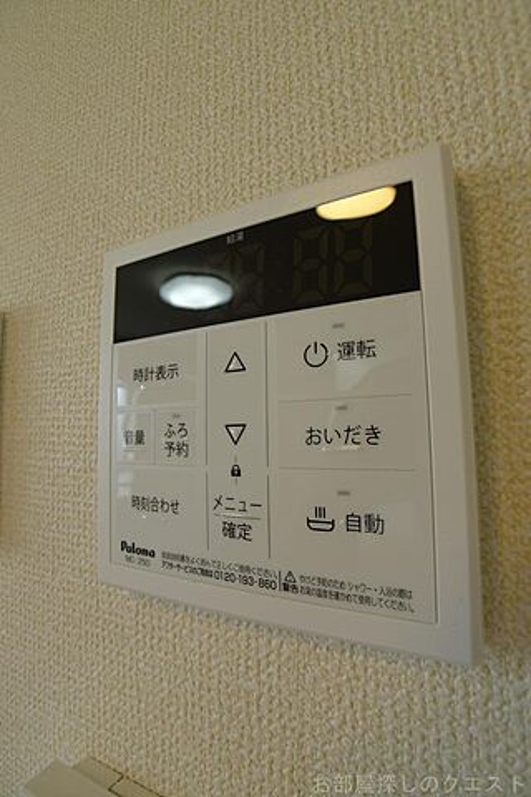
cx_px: 266
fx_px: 531
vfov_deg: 73.7
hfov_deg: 53.1
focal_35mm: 24
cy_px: 398
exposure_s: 1/60
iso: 80
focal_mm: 5.1
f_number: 2
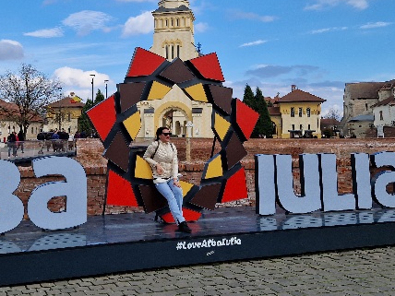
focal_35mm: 43
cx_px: 126
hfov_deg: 43.1
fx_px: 491
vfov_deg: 32.8
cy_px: 67
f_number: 1.8
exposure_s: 1/2500
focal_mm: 5.4
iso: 50
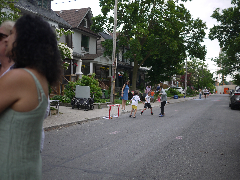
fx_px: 277
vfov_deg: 36.0
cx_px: 120
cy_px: 90
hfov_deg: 46.8
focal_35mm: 40
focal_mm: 20
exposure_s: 1/500
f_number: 1.7
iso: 100
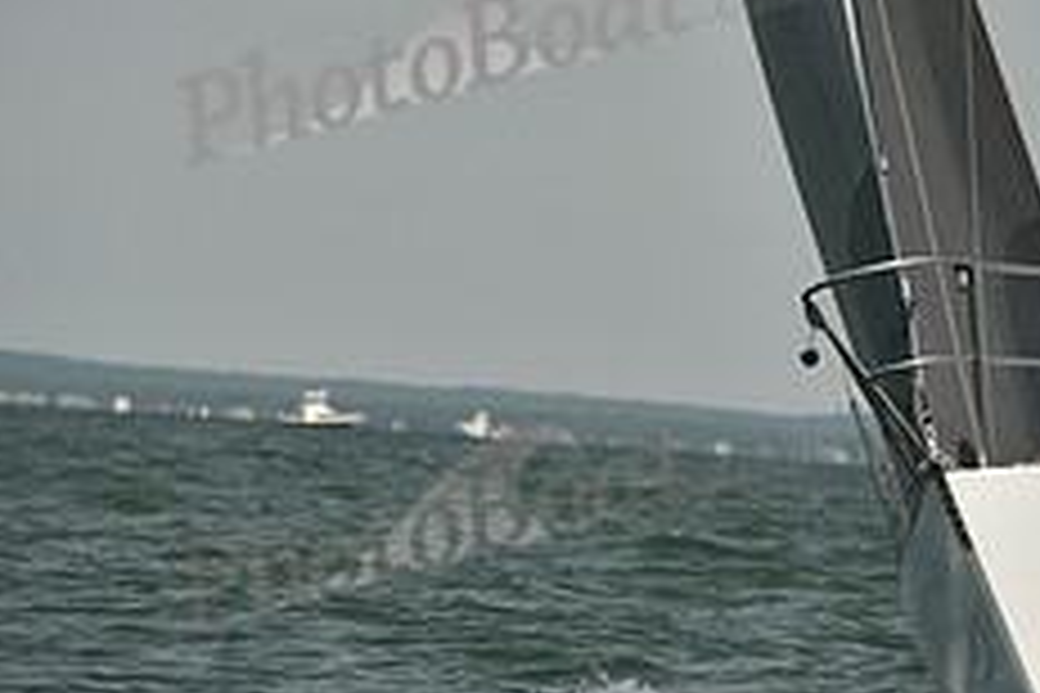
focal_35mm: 502
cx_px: 1049
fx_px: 14501
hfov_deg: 4.1
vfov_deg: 2.7
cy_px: 218
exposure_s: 1/1000
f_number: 7.1
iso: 320
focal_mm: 200
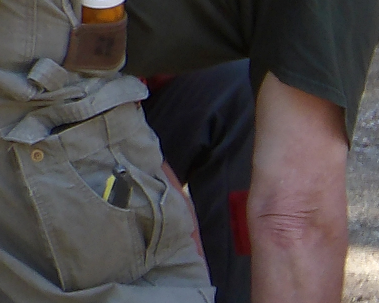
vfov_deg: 5.5
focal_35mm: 280
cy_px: 246
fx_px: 3140
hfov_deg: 6.7
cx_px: 680
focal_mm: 7.6
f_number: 4.9
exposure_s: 1/57
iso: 100
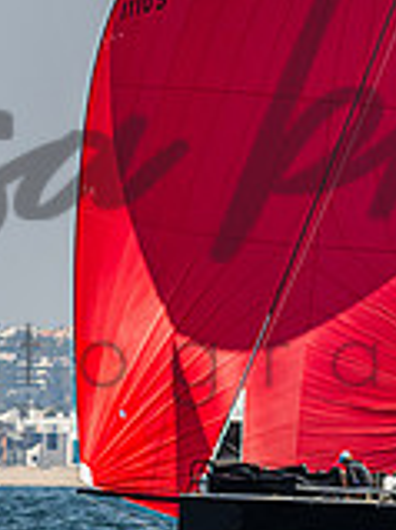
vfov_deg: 2.4
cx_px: 638
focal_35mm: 819
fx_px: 12509
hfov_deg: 1.8
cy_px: 178
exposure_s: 1/4000
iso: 400
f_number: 5
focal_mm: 200
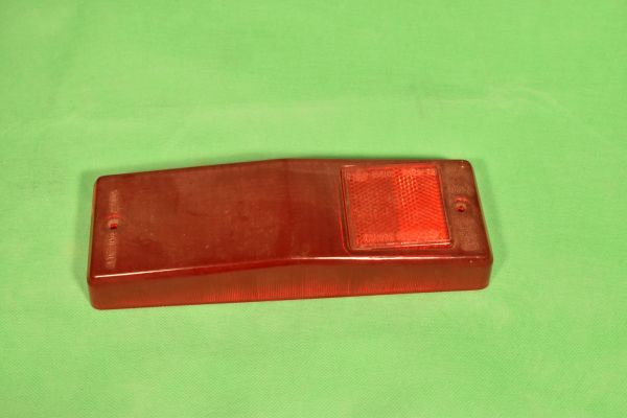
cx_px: 314
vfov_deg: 25.1
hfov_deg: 36.9
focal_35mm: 54
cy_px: 209
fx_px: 940
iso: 1400
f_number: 14
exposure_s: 1/60
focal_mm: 36
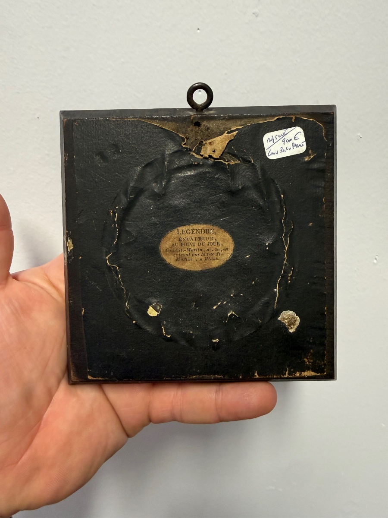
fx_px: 359
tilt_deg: -20.6
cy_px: 259
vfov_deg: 71.6
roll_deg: -2.8
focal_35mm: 24
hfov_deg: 56.8
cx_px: 194
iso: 320
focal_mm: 2.22
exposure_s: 1/50
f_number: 2.2
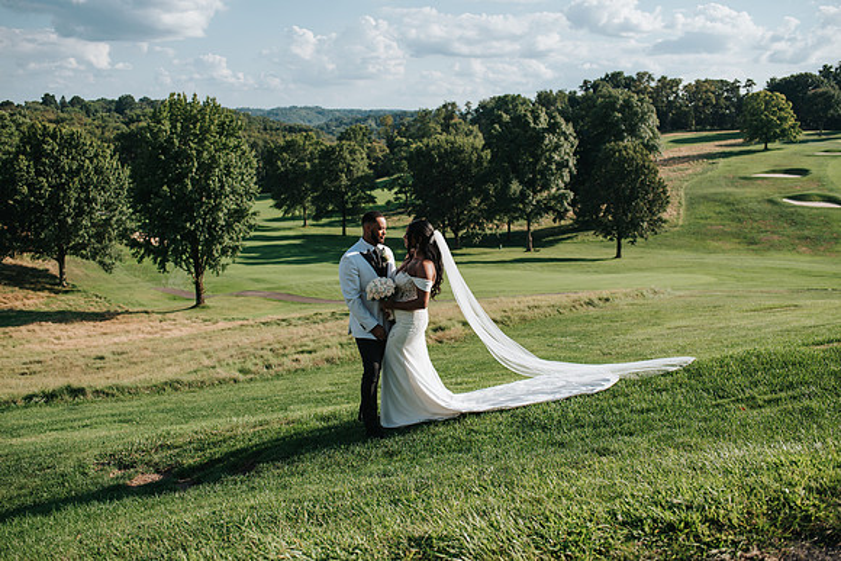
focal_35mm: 35
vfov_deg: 37.7
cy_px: 280
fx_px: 822
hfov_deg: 54.2
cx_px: 420
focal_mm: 35
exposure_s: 1/1250
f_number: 3.2
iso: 100
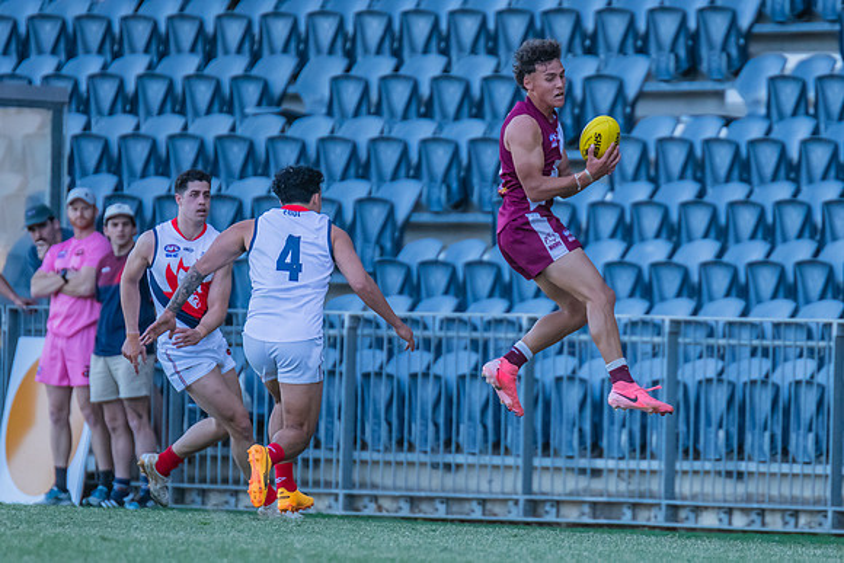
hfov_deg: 2.8
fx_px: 17105
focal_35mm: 729
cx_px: 552
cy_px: 290
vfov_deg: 1.9
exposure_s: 1/2000
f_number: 4
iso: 1400
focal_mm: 420
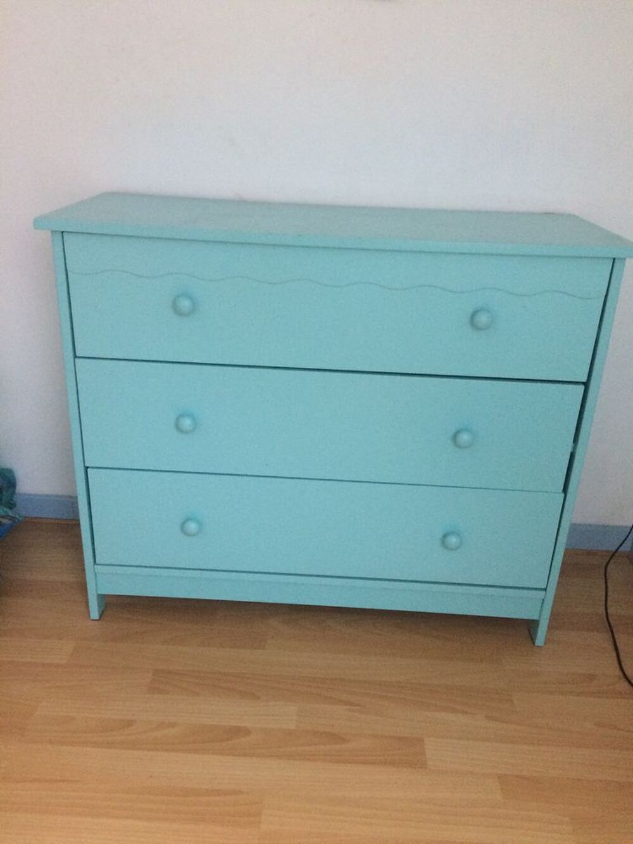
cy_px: 422
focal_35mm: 29
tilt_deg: -23.0
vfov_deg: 61.7
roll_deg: -1.1
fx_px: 707
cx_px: 316
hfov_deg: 48.2
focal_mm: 4.15
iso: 320
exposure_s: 1/33
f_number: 2.2
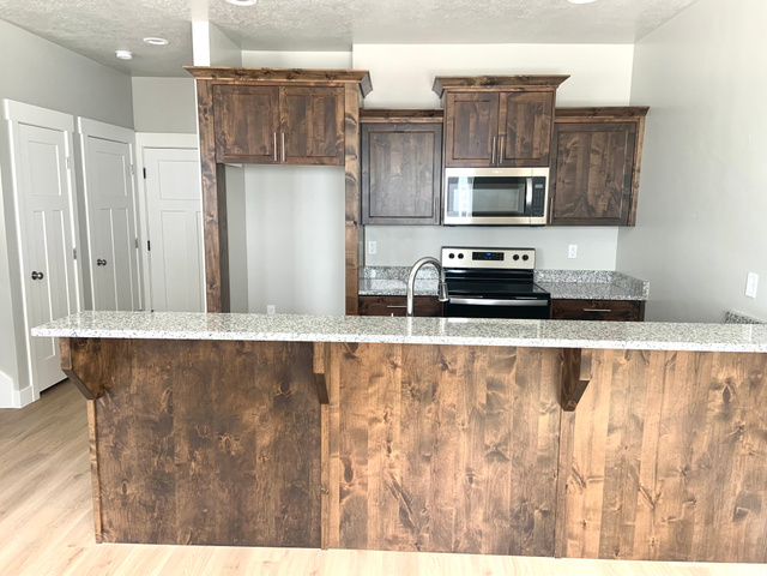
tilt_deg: -9.7
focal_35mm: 26
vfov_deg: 53.1
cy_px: 288
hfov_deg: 67.3
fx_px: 576
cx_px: 384
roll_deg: -0.4
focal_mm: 4.25
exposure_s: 1/60
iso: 100
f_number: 1.8
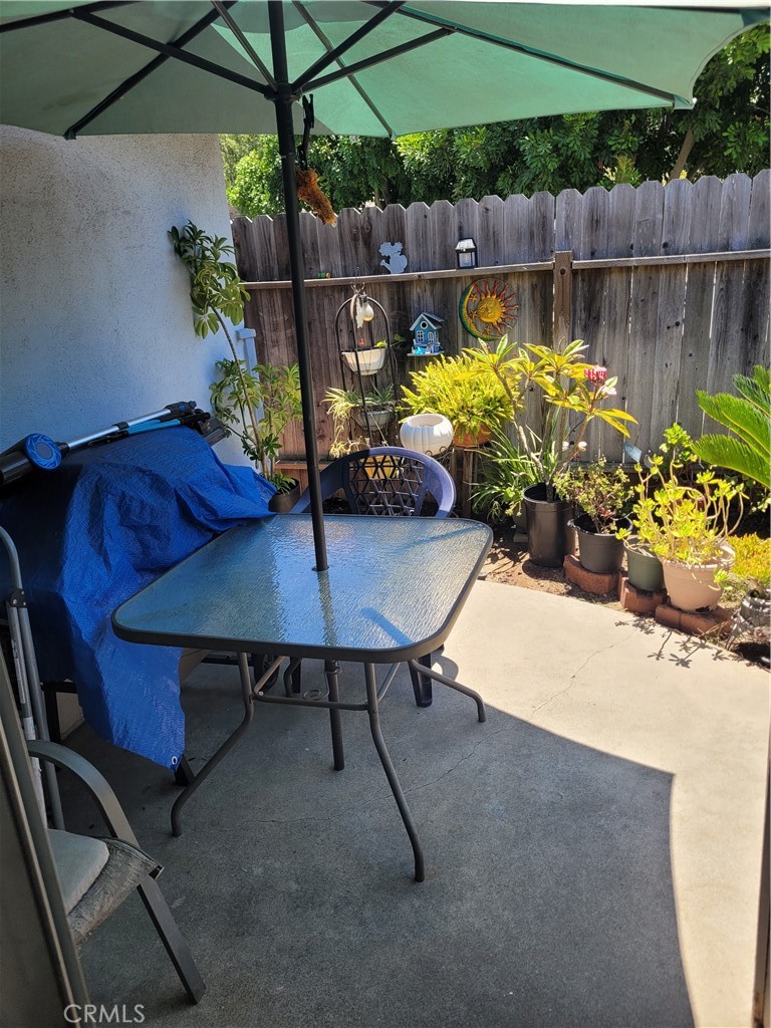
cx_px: 386
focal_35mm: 26
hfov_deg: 53.1
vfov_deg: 67.3
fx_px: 772
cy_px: 514
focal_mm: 5.4
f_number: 1.8
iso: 40
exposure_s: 1/719
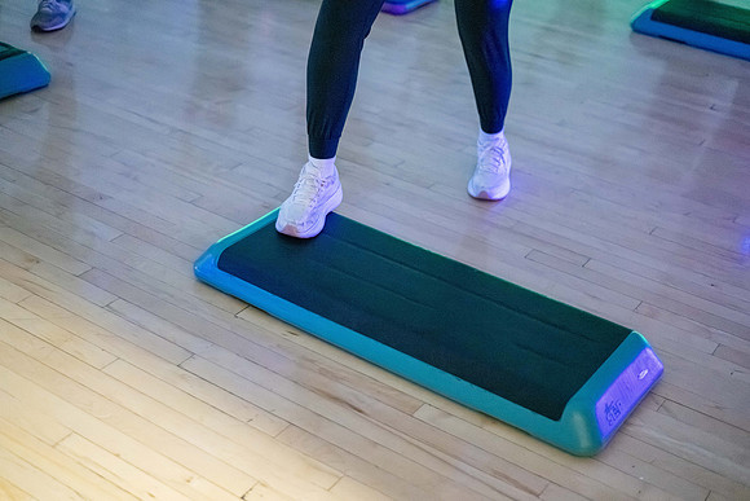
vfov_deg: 27.0
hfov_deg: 39.6
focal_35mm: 50
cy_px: 250
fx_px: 1042
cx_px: 375
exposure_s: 1/125
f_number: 1.8
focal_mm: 50
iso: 12800
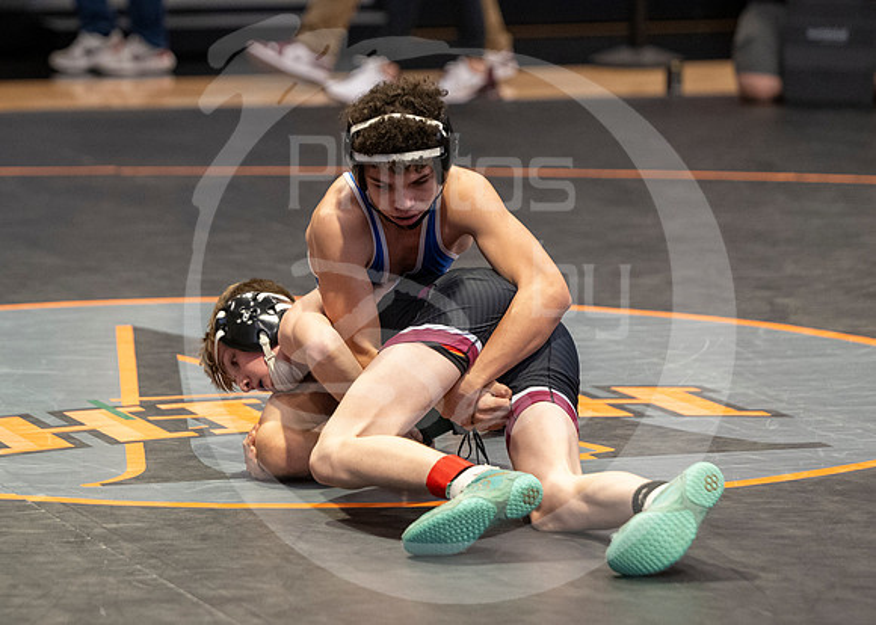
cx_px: 351
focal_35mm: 211
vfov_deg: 6.8
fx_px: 5256
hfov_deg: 9.5
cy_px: 402
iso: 3200
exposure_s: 1/1000
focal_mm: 130
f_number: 2.8
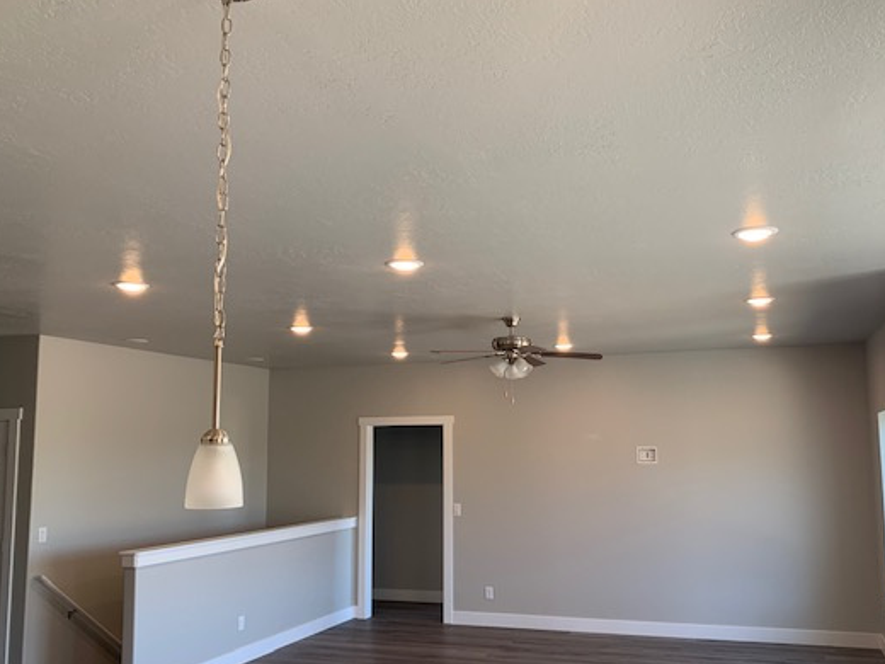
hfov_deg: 56.7
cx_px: 494
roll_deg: -0.6
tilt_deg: +6.6
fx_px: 818
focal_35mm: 32
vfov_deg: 44.1
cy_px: 375
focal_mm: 4.25
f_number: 1.8
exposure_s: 1/120
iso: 64
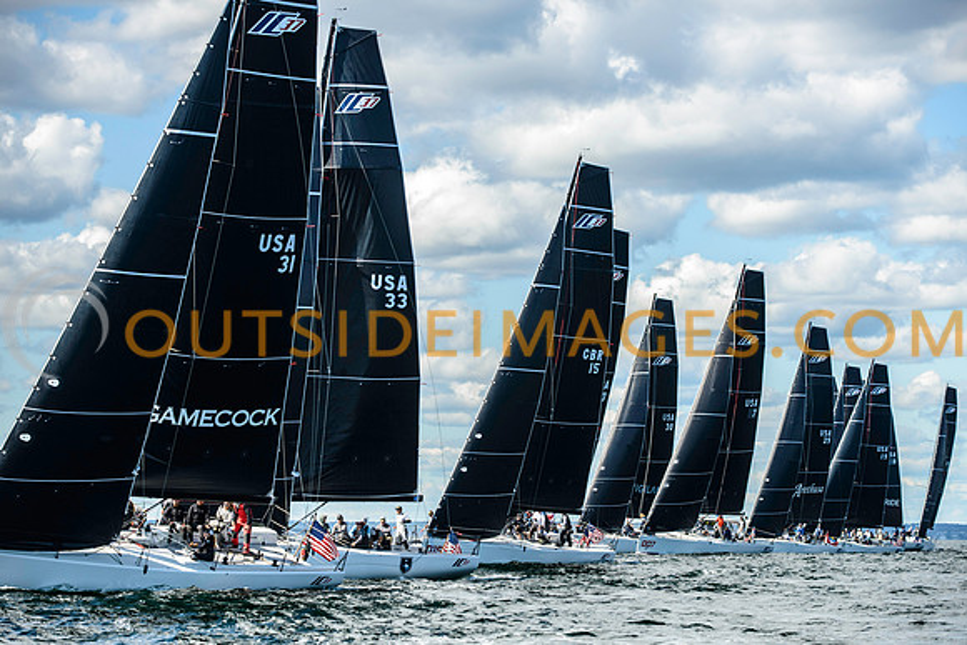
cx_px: 504
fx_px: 3372
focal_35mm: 125
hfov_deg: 16.3
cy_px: 323
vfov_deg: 10.9
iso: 250
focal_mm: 120
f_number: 5
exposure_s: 1/800
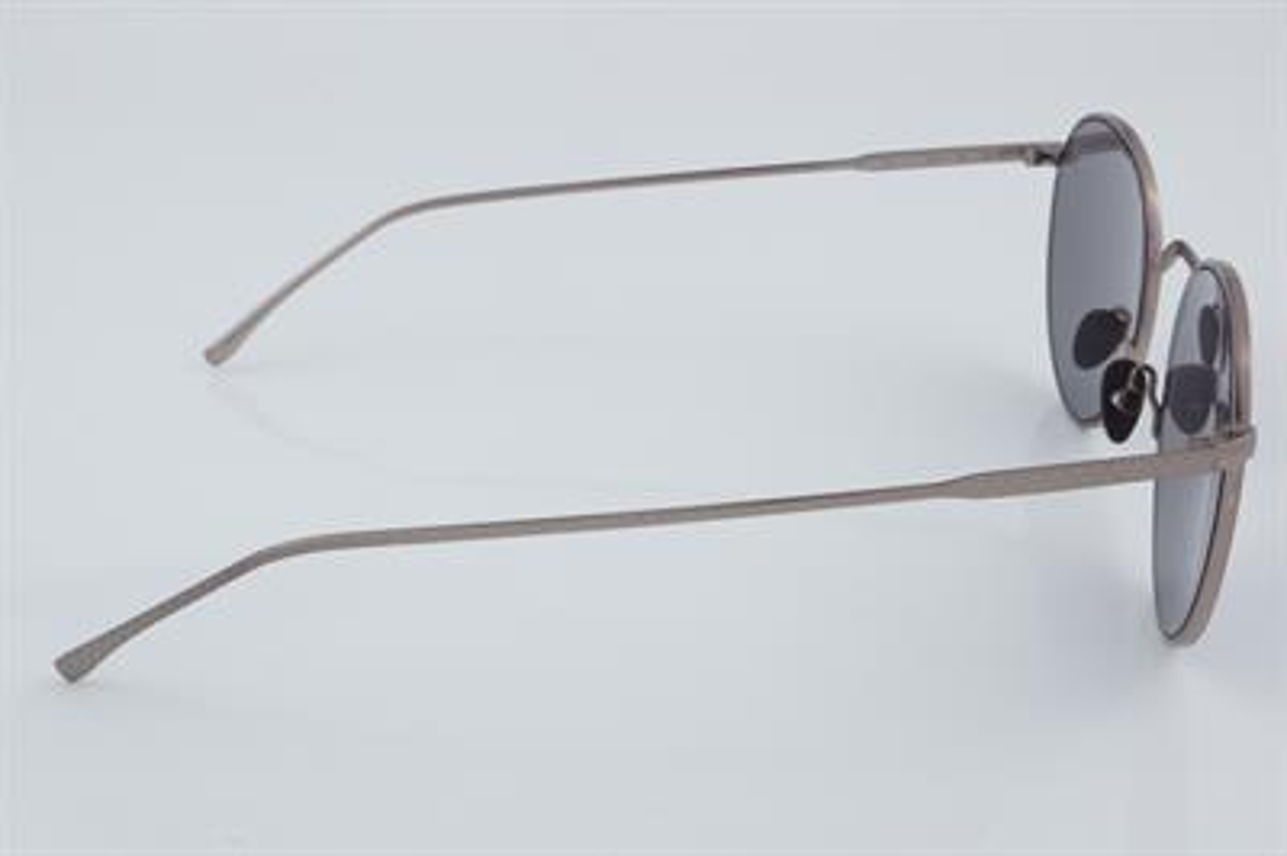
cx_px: 644
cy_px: 428
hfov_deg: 29.9
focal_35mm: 68
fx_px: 2411
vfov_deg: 20.1
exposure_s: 1/4
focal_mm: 45
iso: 100
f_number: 32
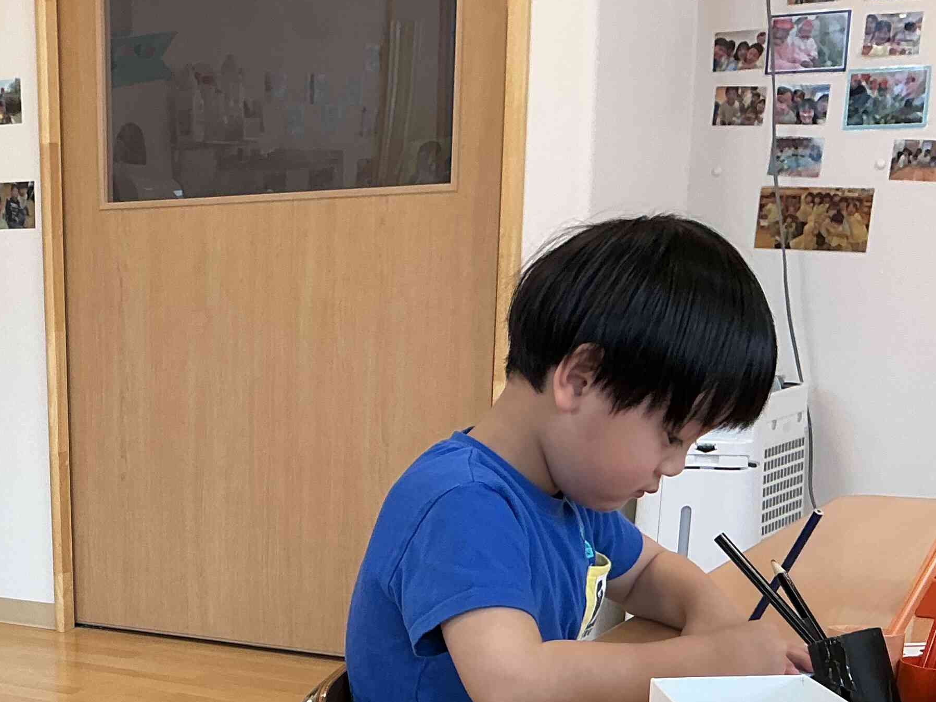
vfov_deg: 21.7
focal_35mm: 65
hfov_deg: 28.0
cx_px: -4
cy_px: 726
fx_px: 1757
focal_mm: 3
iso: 40
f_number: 1.8
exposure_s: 1/120
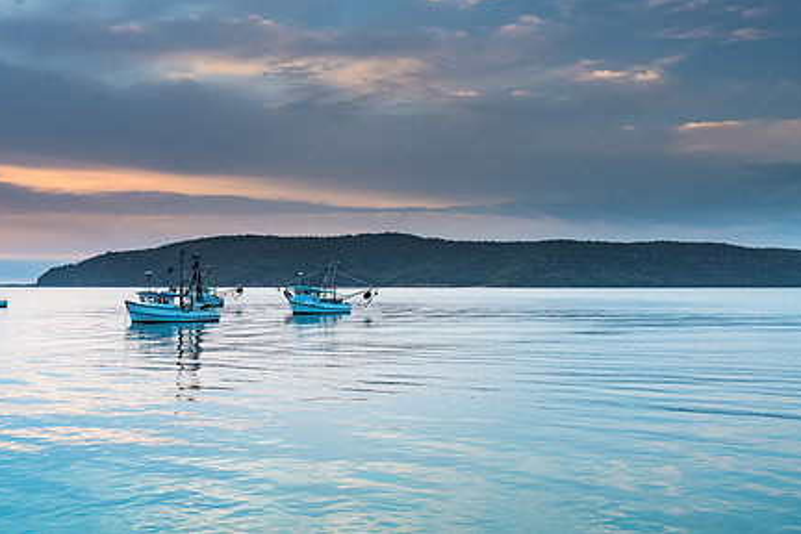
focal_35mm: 42
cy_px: 177
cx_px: 312
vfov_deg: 31.6
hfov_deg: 46.1
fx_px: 934
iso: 400
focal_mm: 31
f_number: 9
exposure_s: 1/10
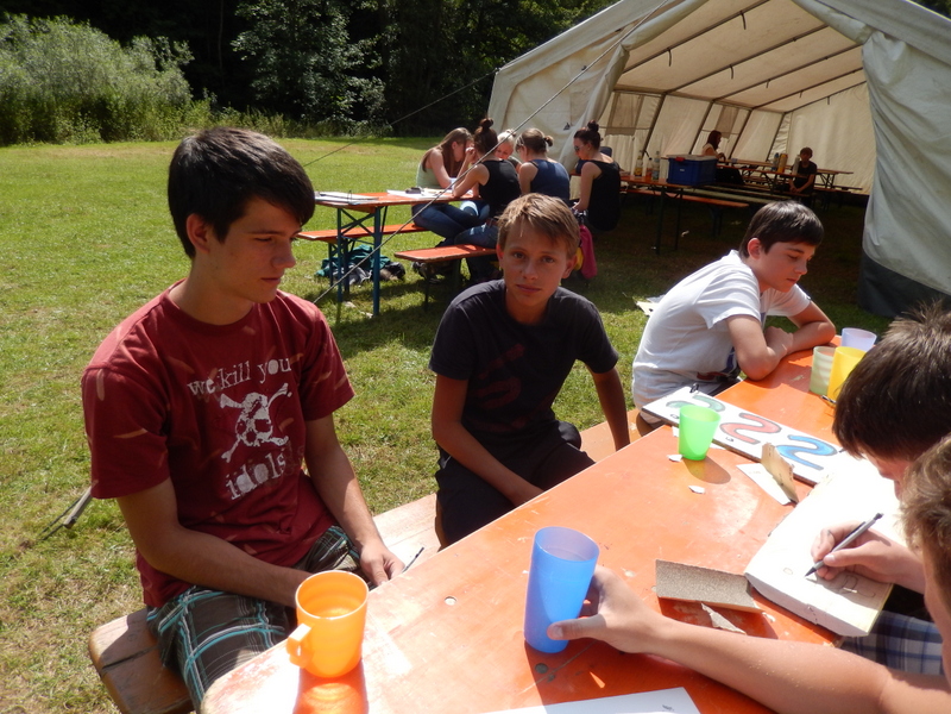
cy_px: 357
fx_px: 687
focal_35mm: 25
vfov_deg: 54.9
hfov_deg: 69.4
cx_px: 476
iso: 125
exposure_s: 1/1250
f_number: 3.4
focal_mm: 4.5
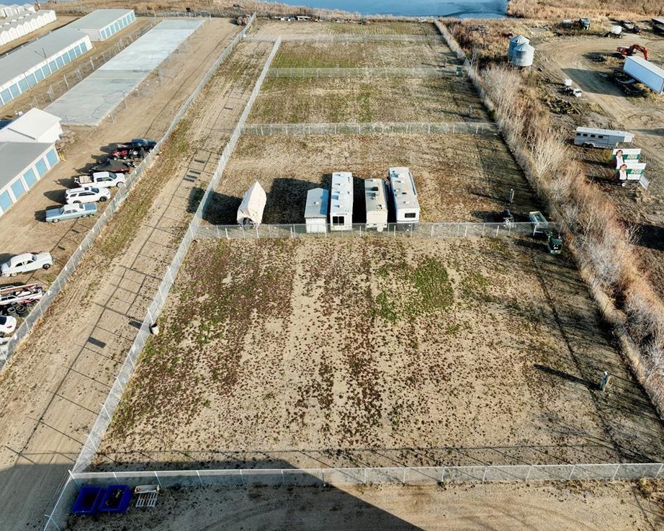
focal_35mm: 26
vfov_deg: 54.9
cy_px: 264
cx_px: 367
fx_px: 511
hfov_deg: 65.9
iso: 140
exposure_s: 1/1000
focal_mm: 12.29
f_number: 2.8
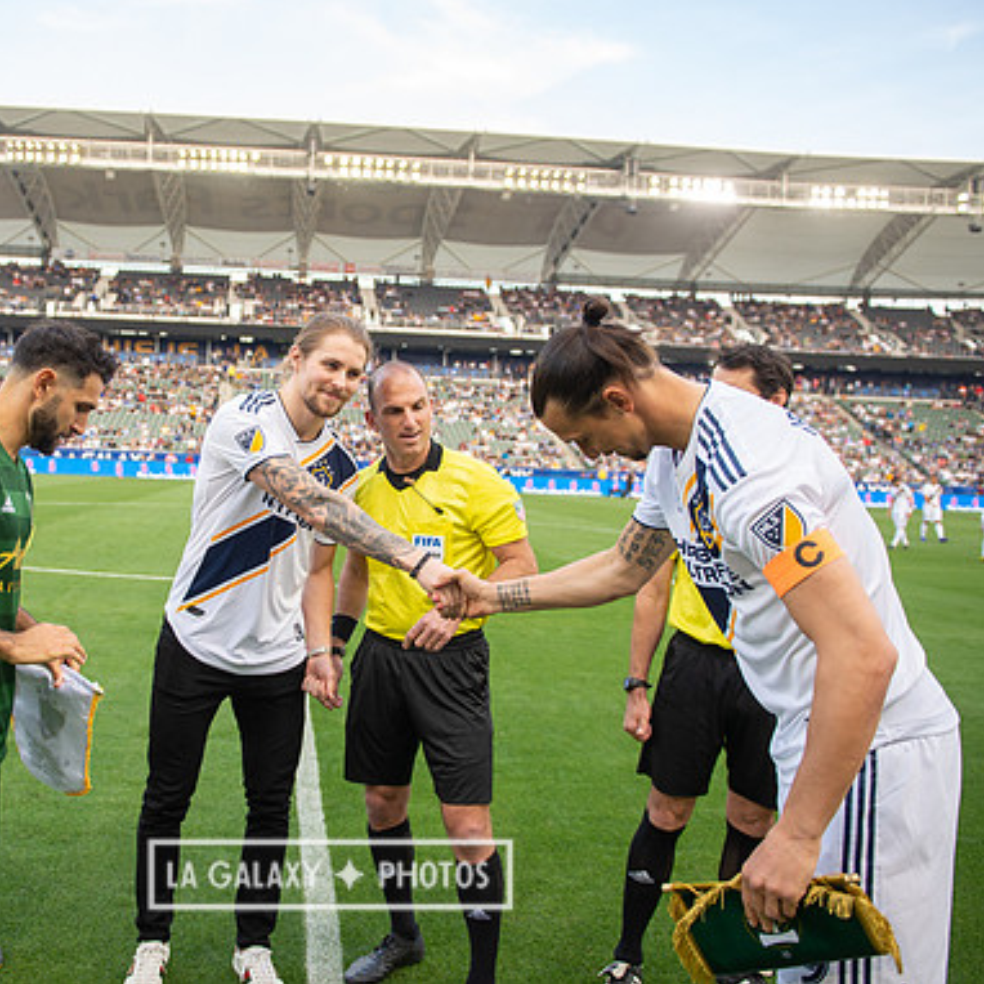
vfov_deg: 52.5
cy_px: 488
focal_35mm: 31
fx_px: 997
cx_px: 330
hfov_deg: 51.6
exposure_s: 1/500
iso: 400
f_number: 2.8
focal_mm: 24
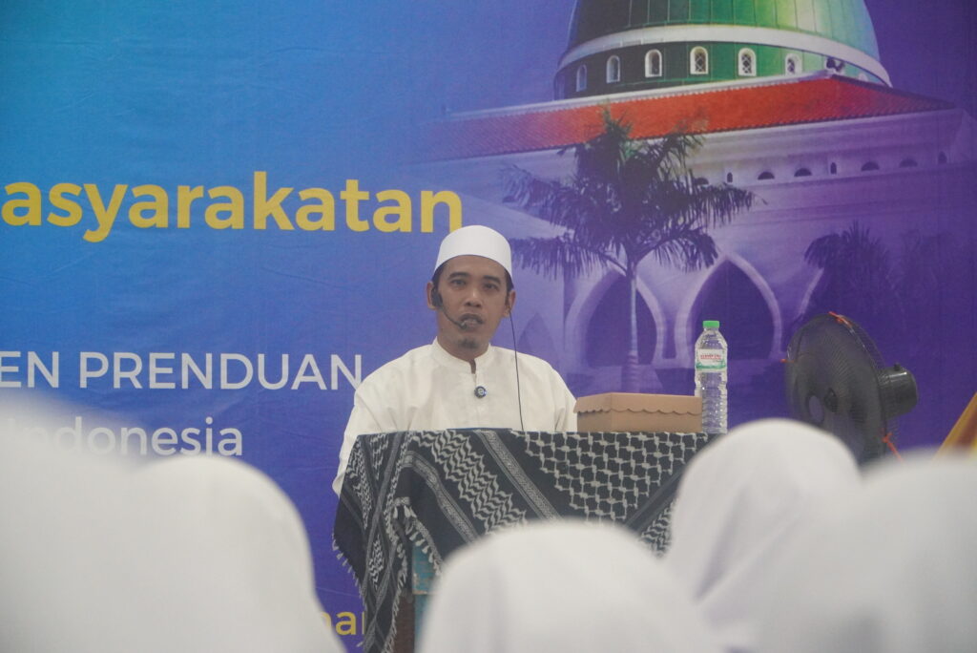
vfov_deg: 13.4
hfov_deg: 20.0
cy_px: 326
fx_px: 2770
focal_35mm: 102
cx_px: 488
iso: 6400
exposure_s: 1/100
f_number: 4
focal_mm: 68
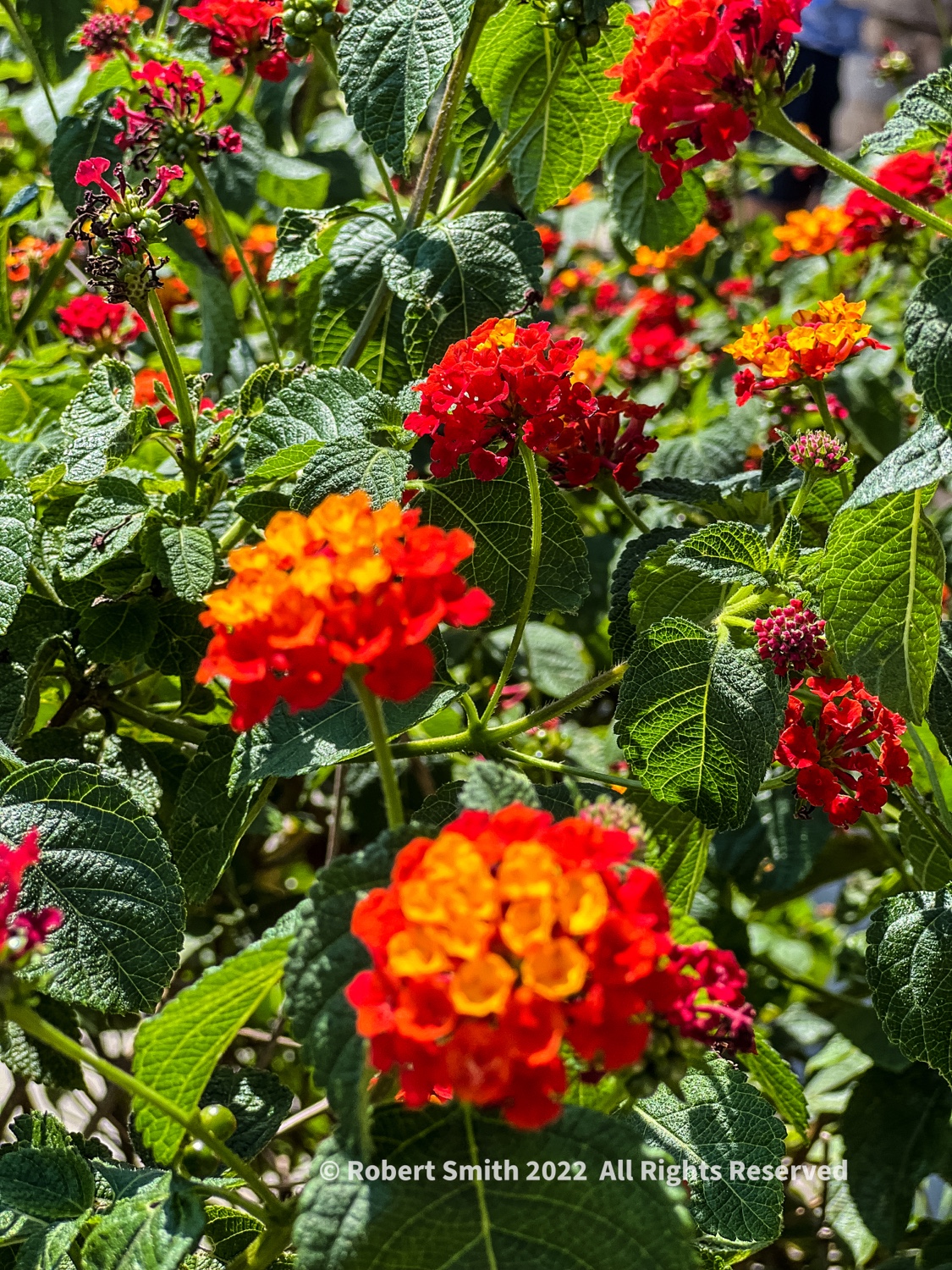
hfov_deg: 19.1
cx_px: 476
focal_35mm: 77
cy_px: 635
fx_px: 2824
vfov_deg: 25.3
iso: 25
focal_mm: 9
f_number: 2.8
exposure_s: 1/240
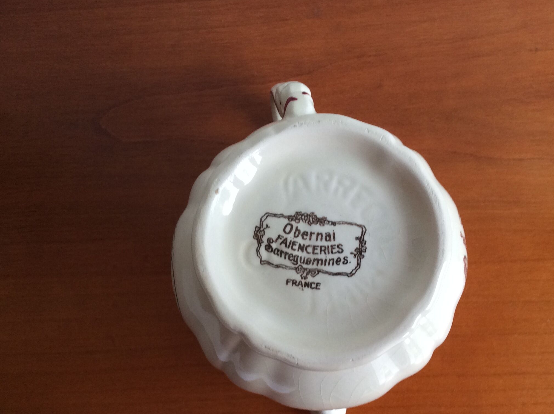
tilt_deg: -80.9
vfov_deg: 34.9
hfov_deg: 45.8
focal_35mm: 41
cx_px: 281
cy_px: 255
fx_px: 655
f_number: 2.4
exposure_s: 1/25
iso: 64
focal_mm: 3.3
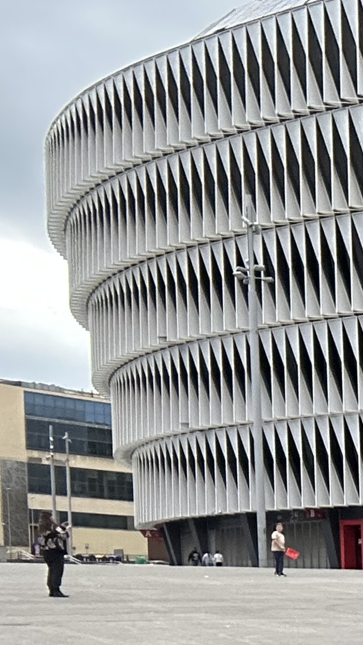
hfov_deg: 11.0
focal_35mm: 84
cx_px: 982
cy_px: 711
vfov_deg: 23.7
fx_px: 1437
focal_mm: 2.69
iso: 80
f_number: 1.9
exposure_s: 1/108
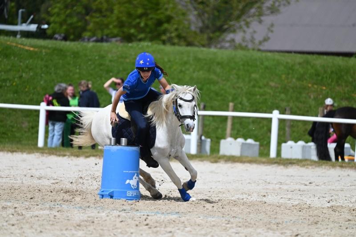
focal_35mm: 310
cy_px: 118
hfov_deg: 6.7
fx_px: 3063
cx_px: 178
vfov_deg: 4.4
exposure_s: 1/1250
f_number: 5.3
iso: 160
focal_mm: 310
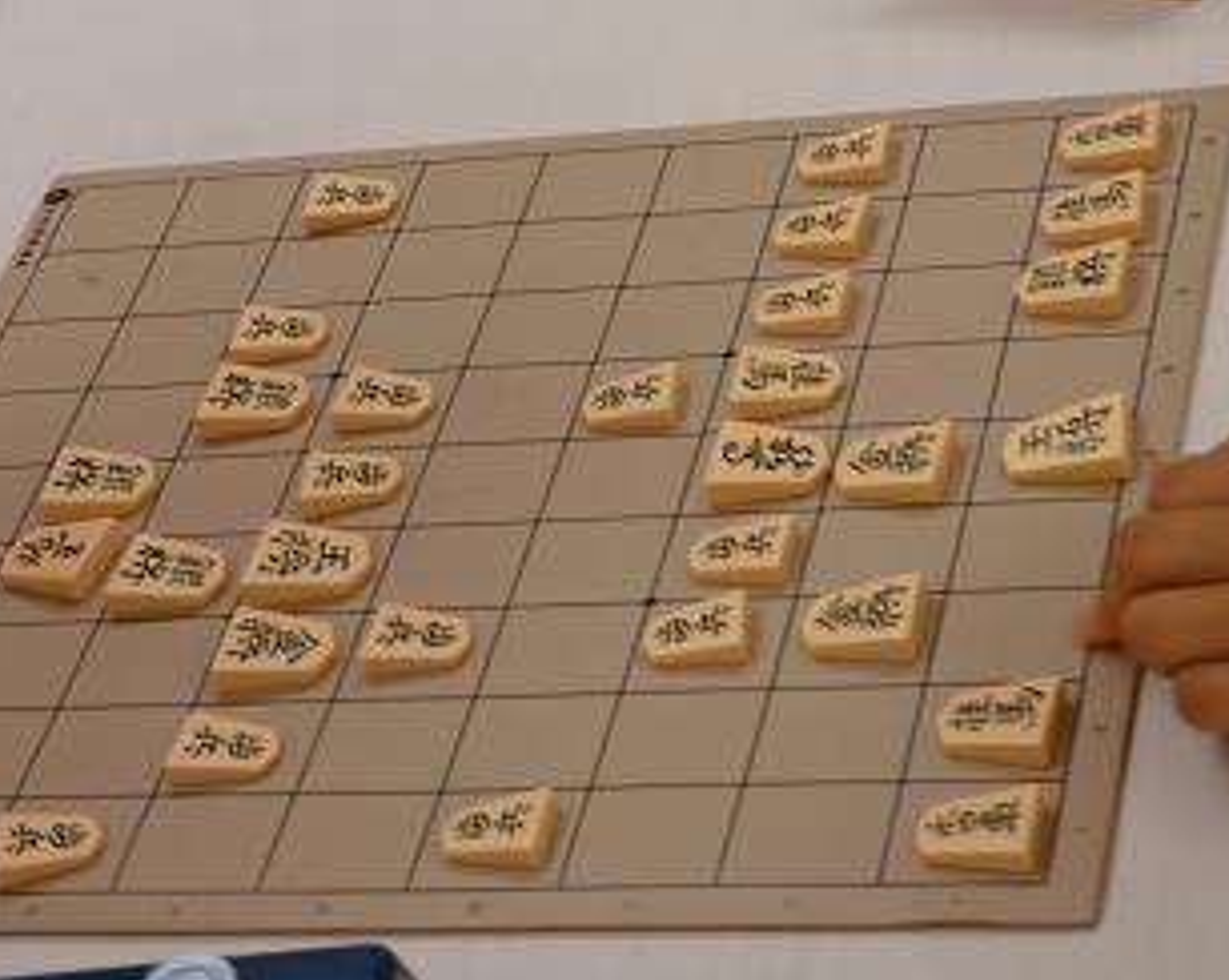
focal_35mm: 115
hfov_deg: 16.7
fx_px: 4178
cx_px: 462
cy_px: 466
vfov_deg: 13.4
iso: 80
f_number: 4.3
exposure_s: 1/4
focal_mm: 14.7
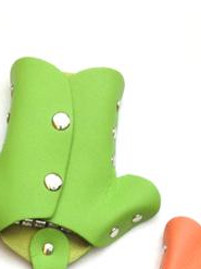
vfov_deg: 12.9
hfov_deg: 10.2
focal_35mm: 145
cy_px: 395
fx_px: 1124
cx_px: 11
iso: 50
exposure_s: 1/40
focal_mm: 4.28
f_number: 2.4
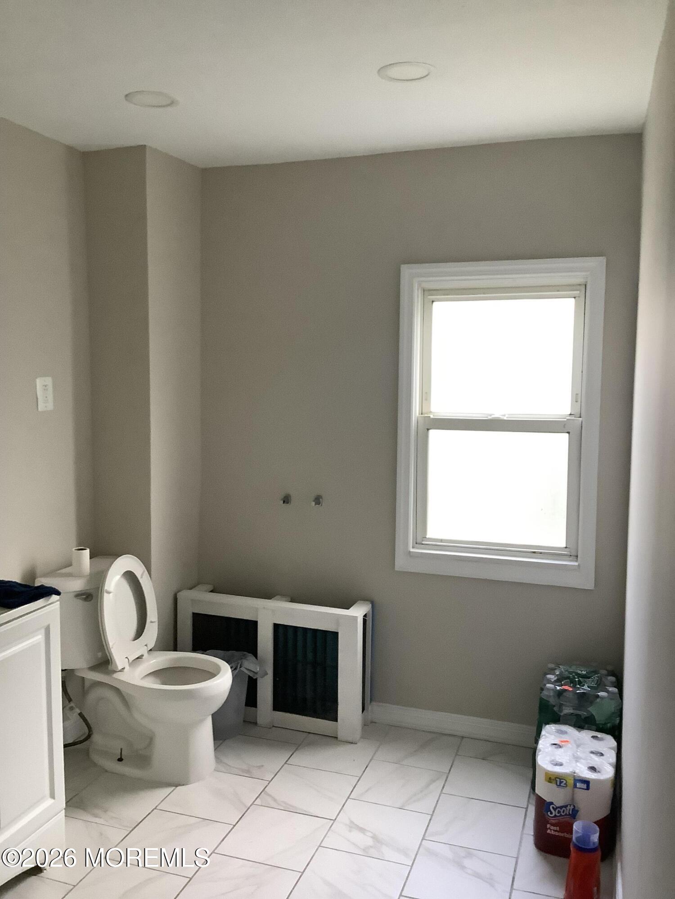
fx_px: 806
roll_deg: -1.1
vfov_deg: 58.4
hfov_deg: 45.4
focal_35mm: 31
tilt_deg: -5.1
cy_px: 450
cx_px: 338
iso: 250
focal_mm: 3.3
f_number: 2.4
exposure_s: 1/60
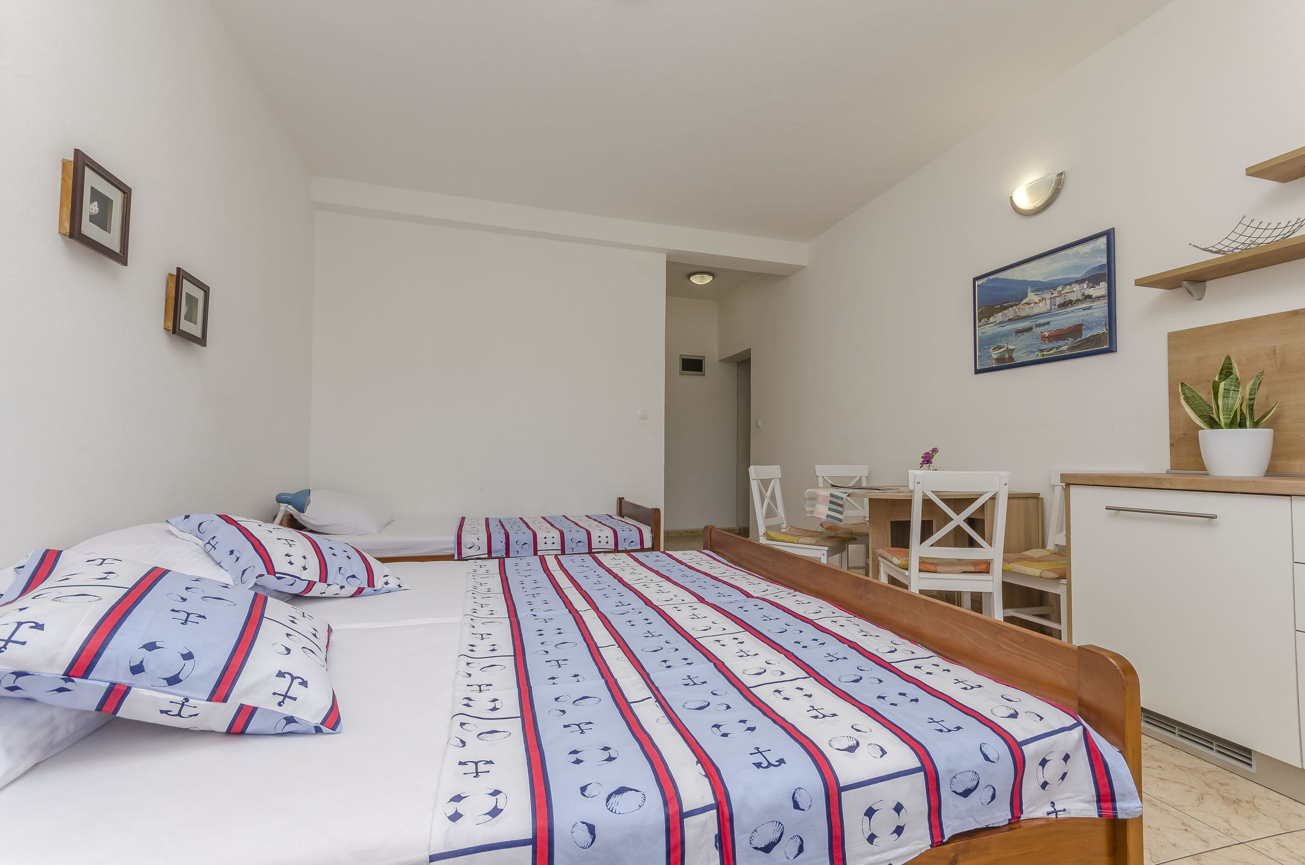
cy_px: 432
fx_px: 543
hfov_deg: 100.5
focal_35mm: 15
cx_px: 652
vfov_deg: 77.1
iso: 100
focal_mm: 10
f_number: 8
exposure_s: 1/100
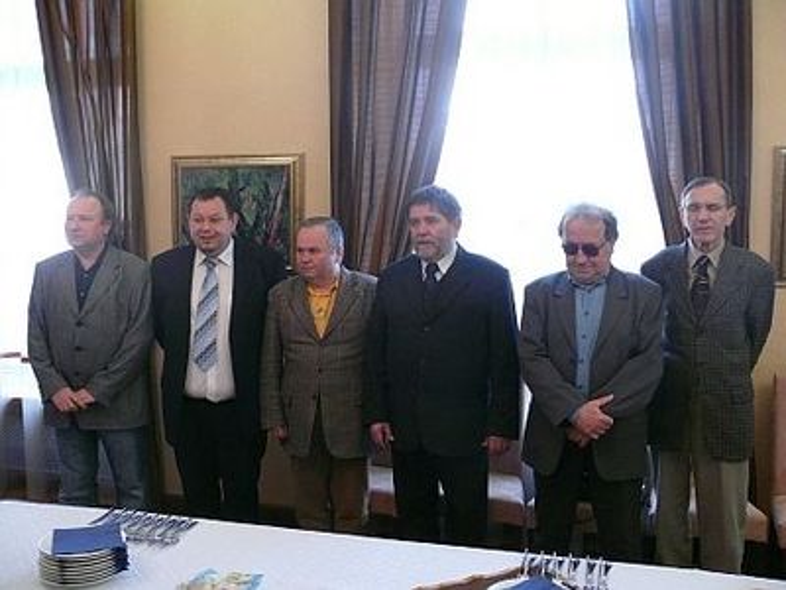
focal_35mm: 35
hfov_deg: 52.6
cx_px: 393
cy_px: 295
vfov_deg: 40.7
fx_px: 795
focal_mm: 7.4
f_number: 2.8
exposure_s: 1/40
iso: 400
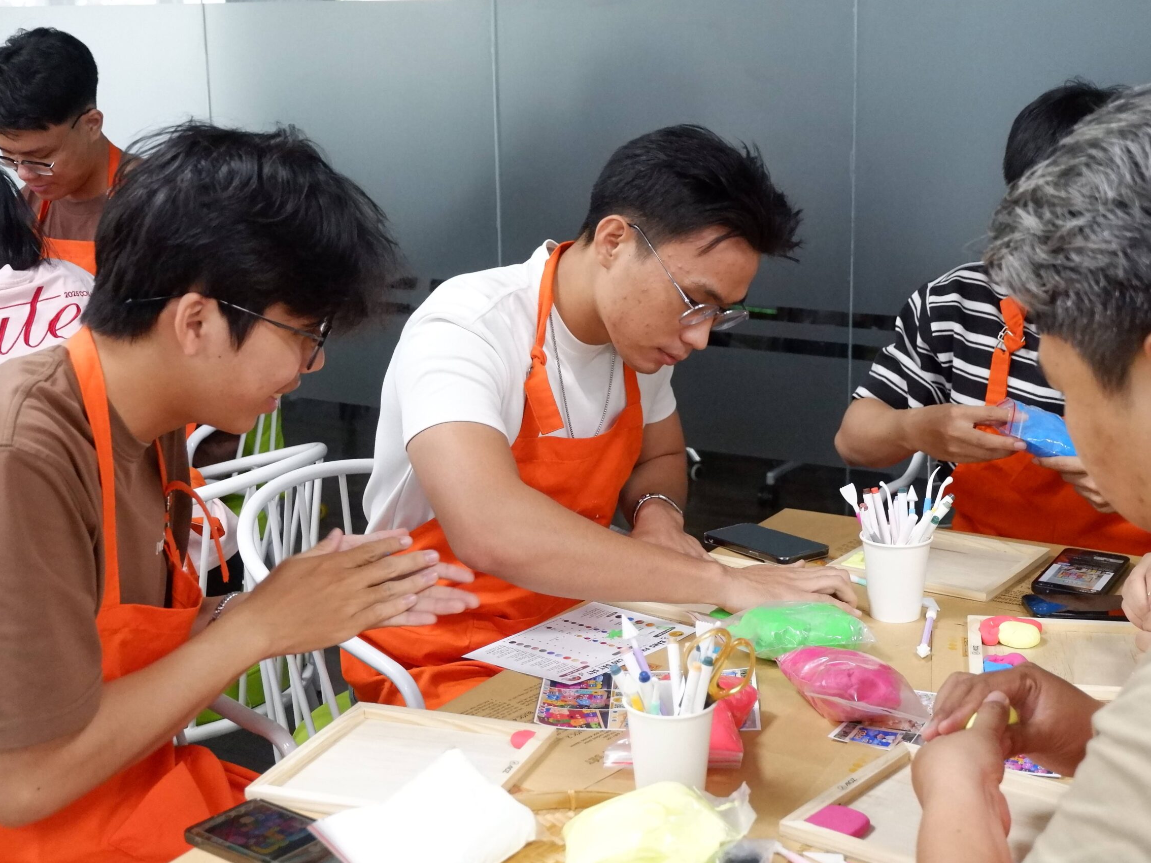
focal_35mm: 51
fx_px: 1696
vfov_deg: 28.6
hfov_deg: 37.5
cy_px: 431
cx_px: 623
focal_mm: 31
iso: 4000
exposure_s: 1/140
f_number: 4.7
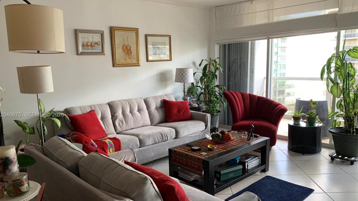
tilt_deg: -11.1
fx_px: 275
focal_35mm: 29
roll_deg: +1.3
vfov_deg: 40.1
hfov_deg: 66.1
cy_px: 115
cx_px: 176
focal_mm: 4.25
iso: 80
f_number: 1.8
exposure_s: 1/60
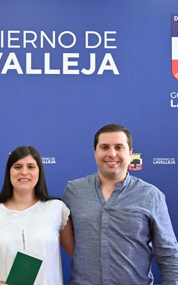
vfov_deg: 32.3
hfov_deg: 20.3
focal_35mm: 63
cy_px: 178
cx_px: 20
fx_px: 488
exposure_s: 1/250
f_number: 4
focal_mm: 32.5
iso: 1600
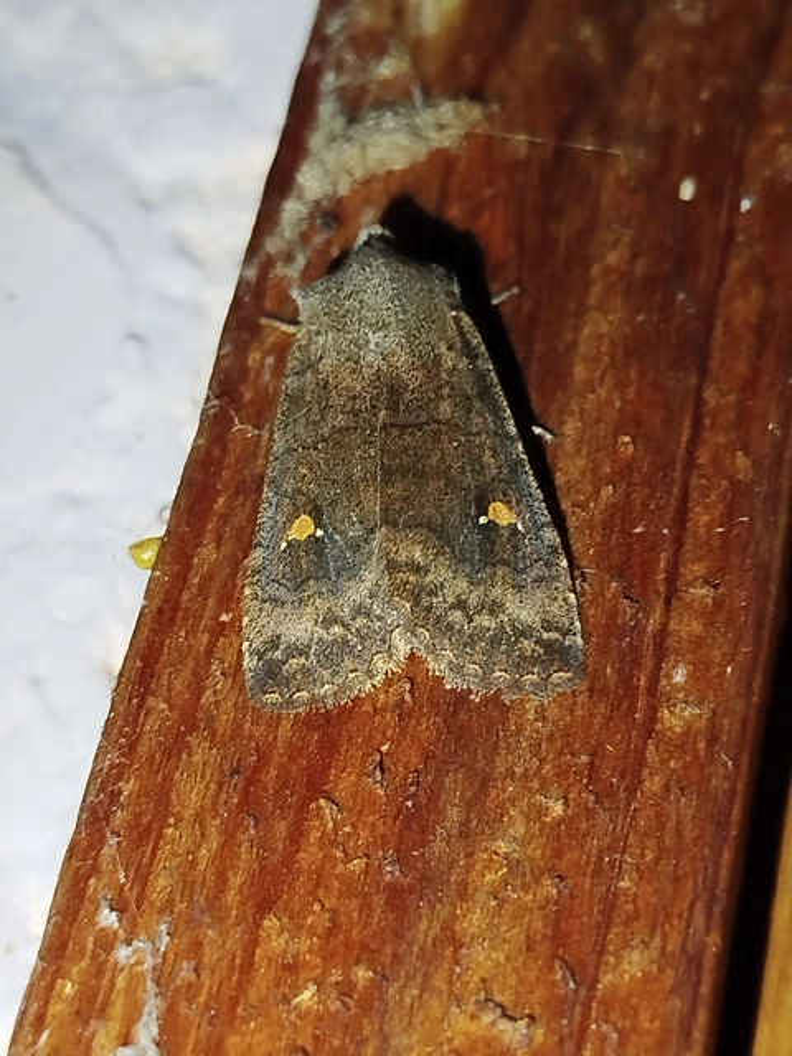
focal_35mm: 69
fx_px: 2105
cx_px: 396
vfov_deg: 28.2
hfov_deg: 21.3
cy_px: 528
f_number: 1.7
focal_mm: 5.31
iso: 80
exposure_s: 1/50
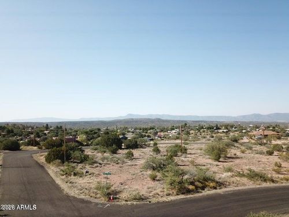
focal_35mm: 26
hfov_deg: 67.3
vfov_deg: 53.1
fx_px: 217
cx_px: 144
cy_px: 108
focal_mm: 4.73
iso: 100
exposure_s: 1/1015
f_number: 2.2
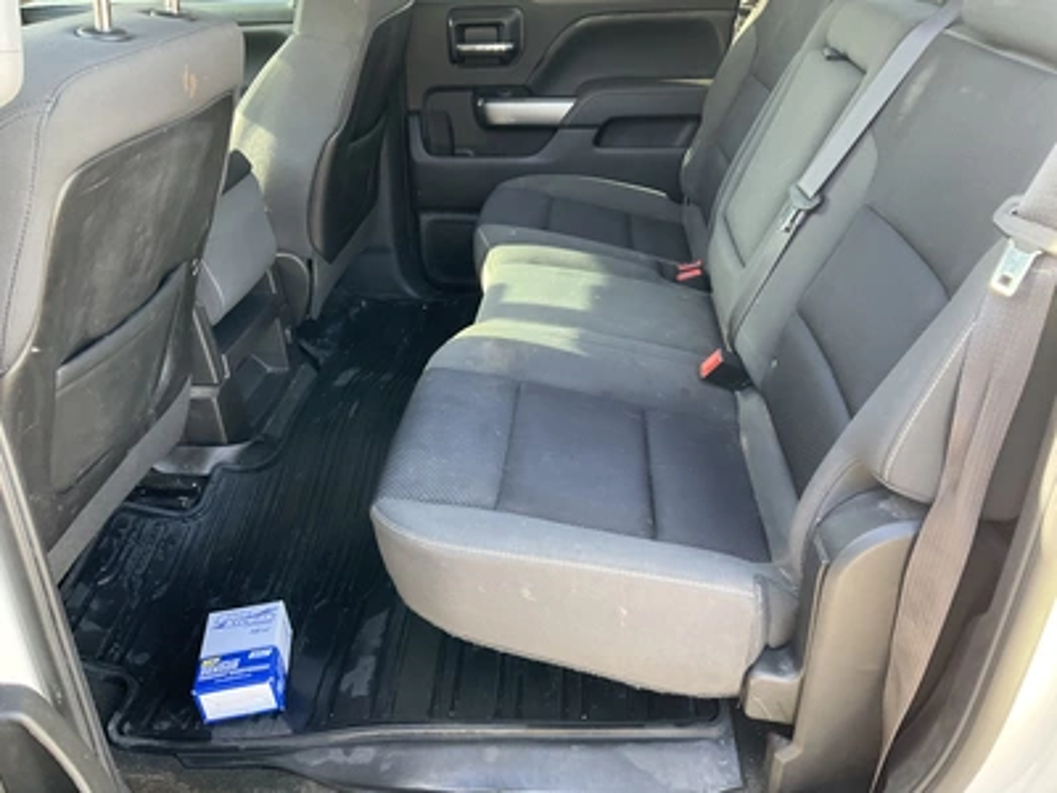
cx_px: 528
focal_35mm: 29
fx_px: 886
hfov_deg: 61.7
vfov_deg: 48.2
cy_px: 396
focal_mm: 3
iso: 80
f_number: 1.8
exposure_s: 1/60
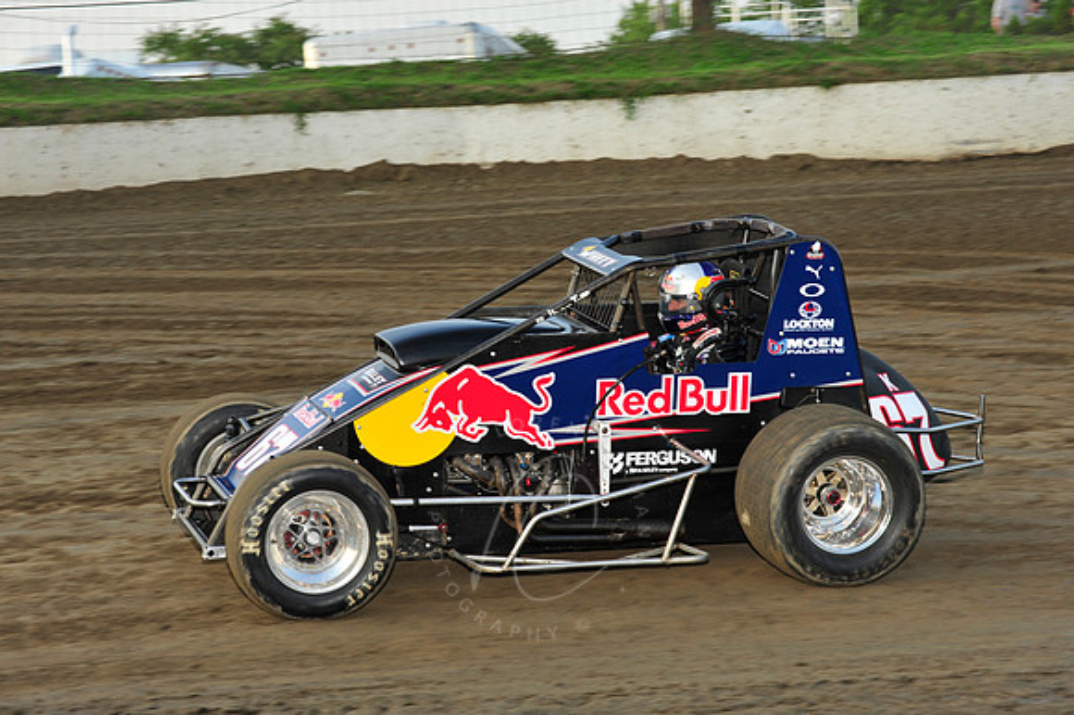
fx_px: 2982
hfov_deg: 20.4
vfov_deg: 13.7
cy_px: 358
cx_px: 537
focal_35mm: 100
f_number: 8
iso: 400
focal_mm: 100
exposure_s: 1/320
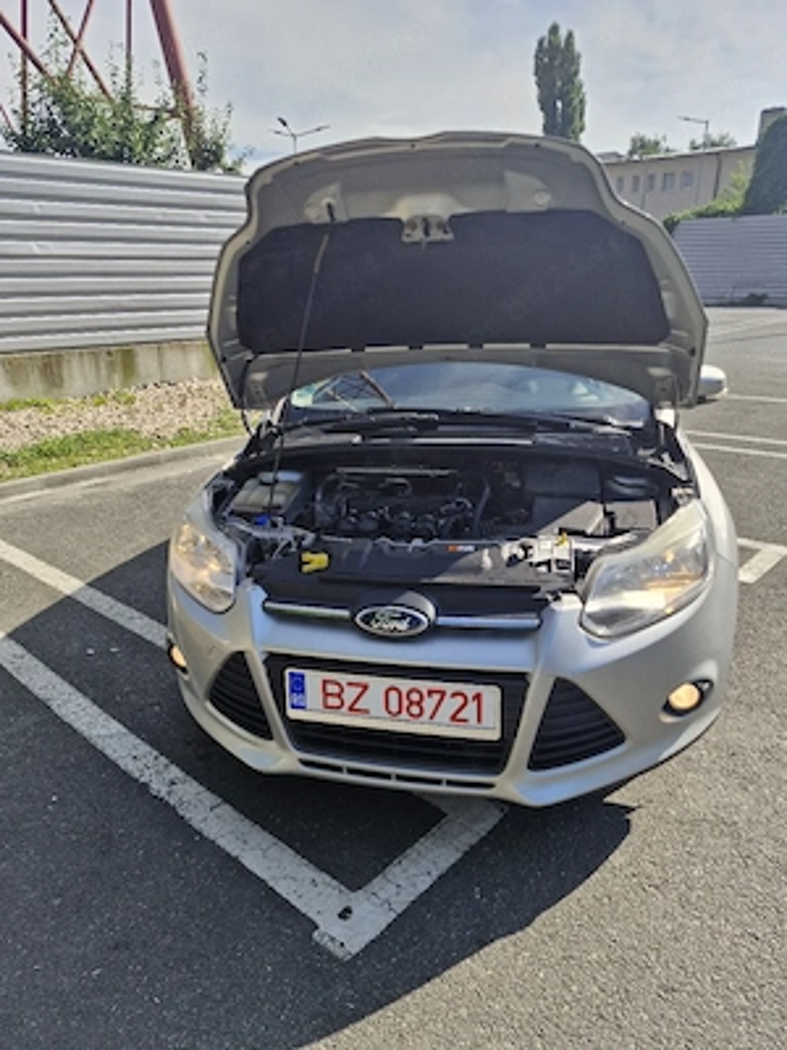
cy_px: 525
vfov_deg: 73.9
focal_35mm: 23
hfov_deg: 58.9
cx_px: 394
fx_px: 697
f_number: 1.8
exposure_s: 1/1429
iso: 50
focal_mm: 5.54
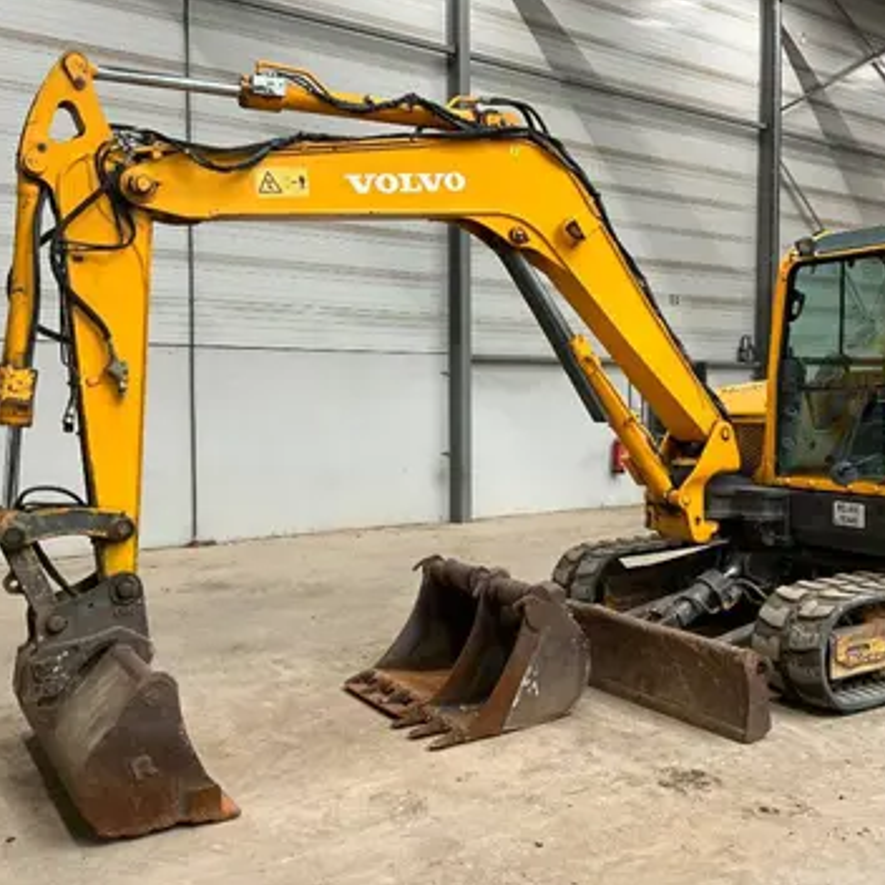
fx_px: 1012
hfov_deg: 47.0
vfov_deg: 47.2
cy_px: 445
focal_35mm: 35
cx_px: 520
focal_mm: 3
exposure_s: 1/60
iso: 160
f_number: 1.8
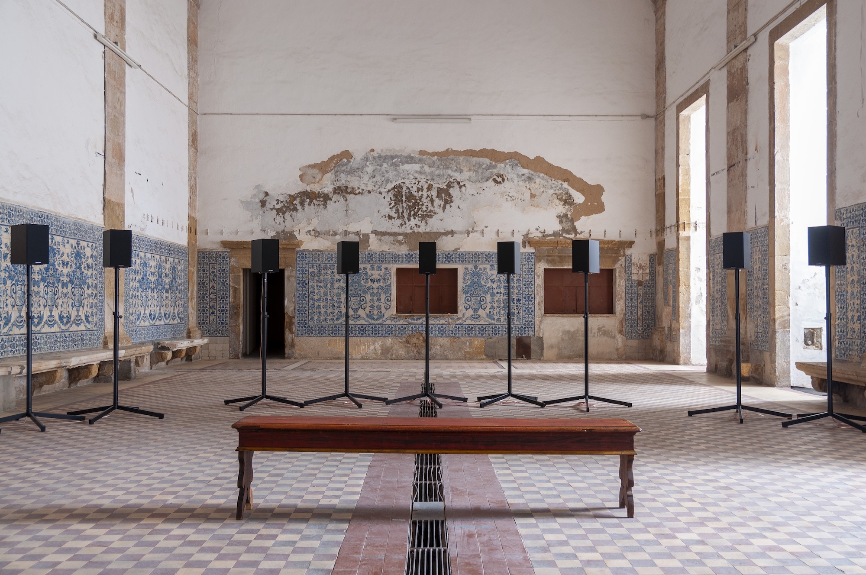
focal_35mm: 36
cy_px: 288
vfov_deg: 36.8
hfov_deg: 53.2
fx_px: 865
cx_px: 433
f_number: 5
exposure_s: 1/2
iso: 200
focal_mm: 24
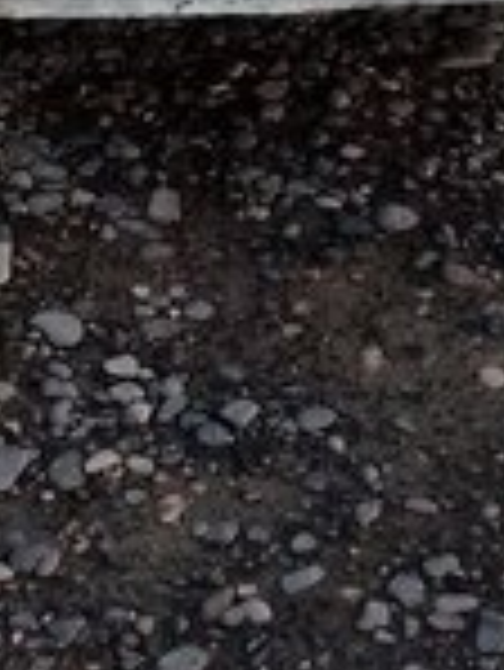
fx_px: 1997
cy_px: -36
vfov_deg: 18.5
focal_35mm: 103
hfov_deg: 14.4
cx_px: 252
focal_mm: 3.3
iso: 64
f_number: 2.2
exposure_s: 1/50
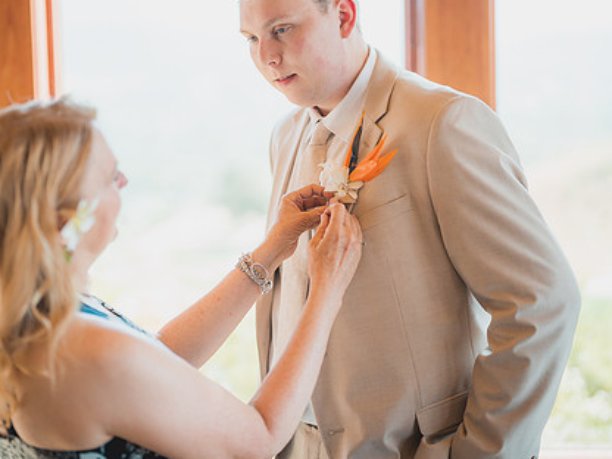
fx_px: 1185
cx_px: 244
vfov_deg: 21.9
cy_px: 183
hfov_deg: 28.9
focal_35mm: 67
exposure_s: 1/2000
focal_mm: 50
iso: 400
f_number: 1.3
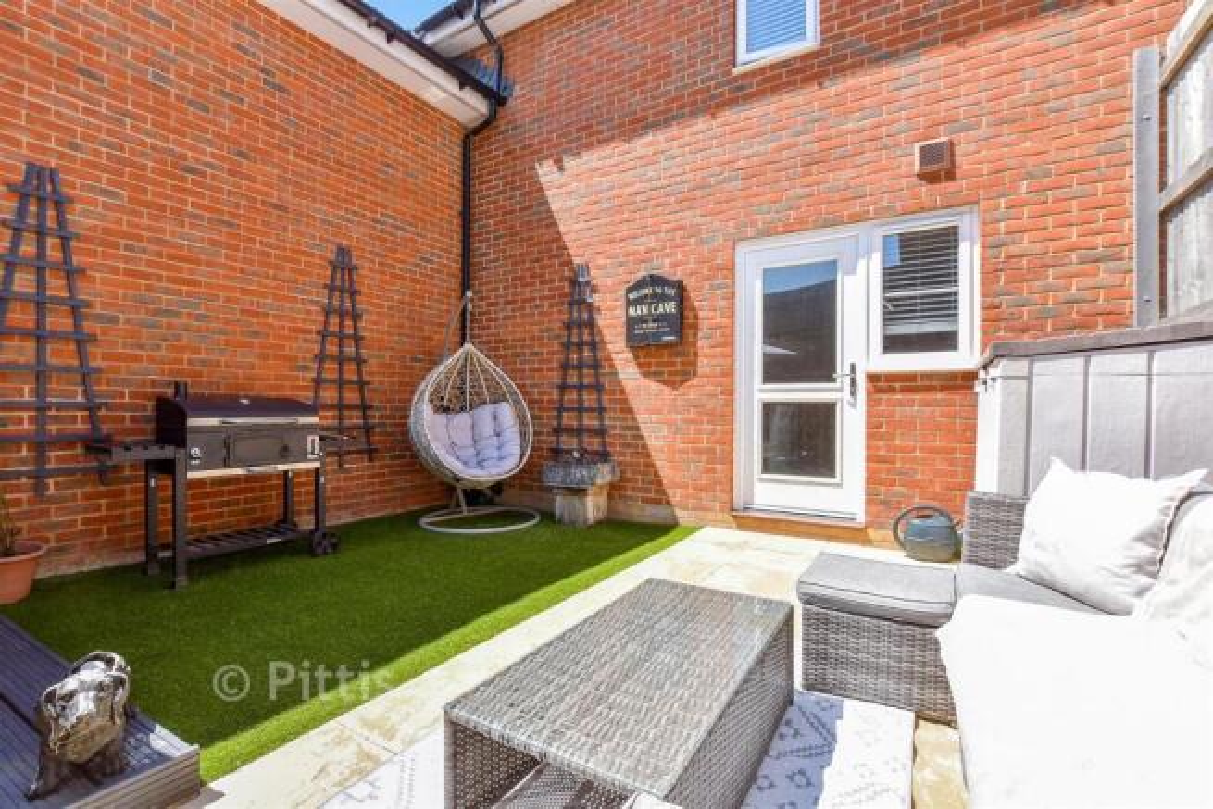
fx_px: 505
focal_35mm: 15
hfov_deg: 100.4
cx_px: 606
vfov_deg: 77.4
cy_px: 404
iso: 160
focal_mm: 10
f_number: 8
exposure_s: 1/125
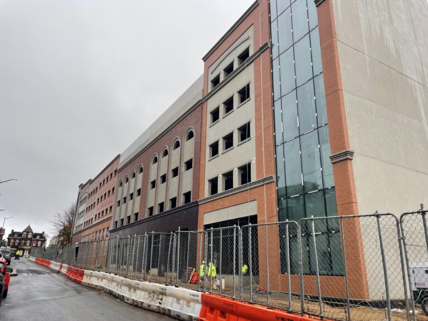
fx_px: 321
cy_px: 160
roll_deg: -1.1
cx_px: 214
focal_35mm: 26
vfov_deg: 53.1
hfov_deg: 67.3
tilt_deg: +19.6
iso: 32
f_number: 1.6
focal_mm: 4.2
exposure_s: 1/346
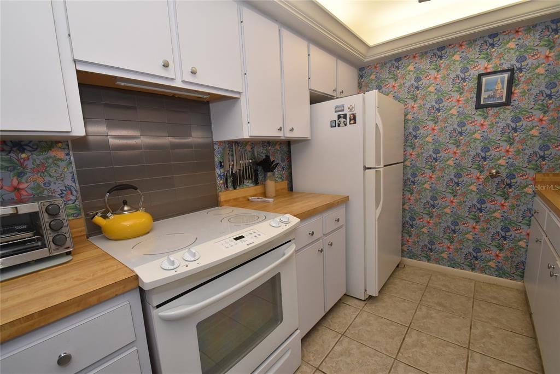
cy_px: 187
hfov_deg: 100.4
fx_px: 233
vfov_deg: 77.4
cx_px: 280
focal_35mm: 15
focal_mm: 10
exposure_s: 1/100
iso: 800
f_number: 5
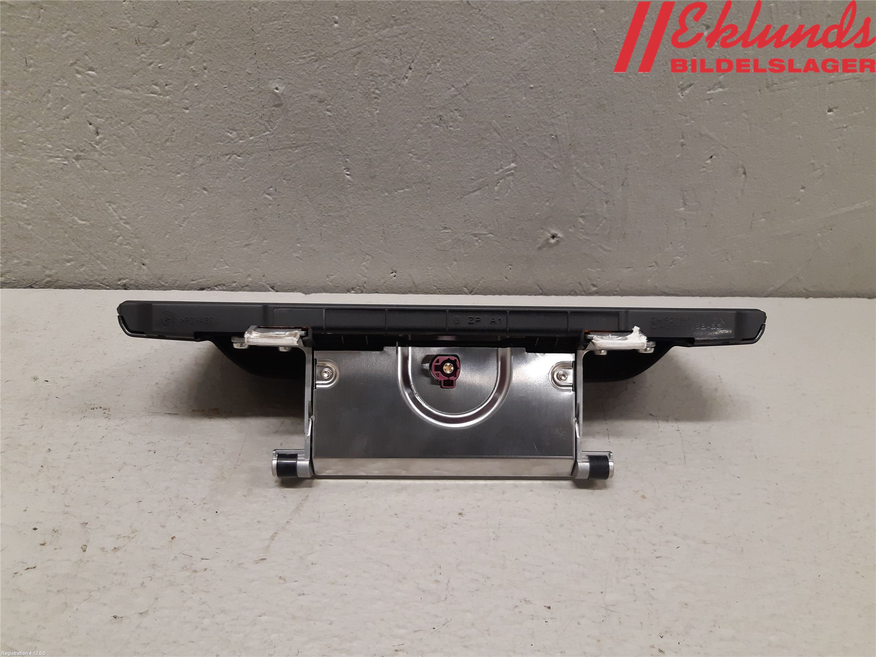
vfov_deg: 53.1
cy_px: 328
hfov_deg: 67.3
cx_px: 438
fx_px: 658
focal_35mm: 26
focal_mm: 3.93
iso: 160
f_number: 1.7
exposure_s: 1/50
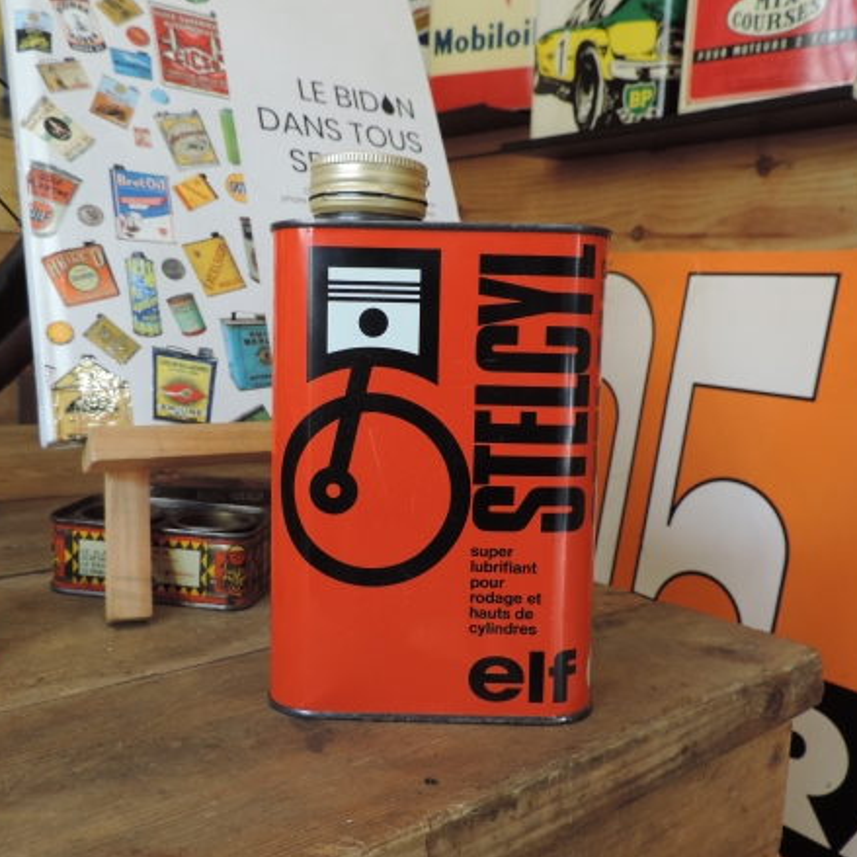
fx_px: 812
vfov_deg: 55.6
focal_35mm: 29
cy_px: 422
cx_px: 408
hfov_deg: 55.6
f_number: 3
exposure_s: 1/30
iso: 200
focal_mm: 4.3
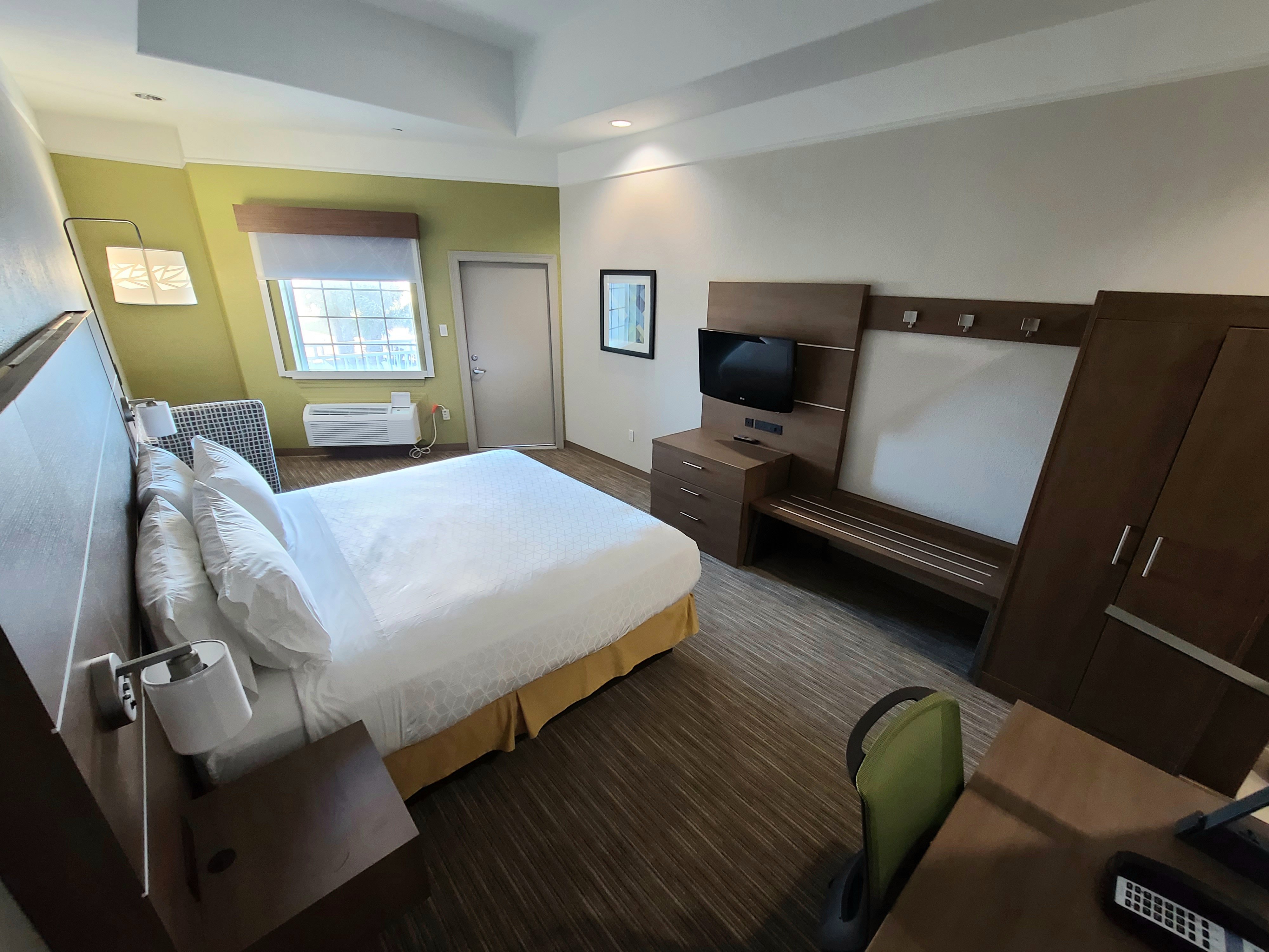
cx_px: 634
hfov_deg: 106.2
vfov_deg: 89.9
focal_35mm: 13
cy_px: 476
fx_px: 477
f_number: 2.2
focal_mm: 2.2
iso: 400
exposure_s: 1/59.2
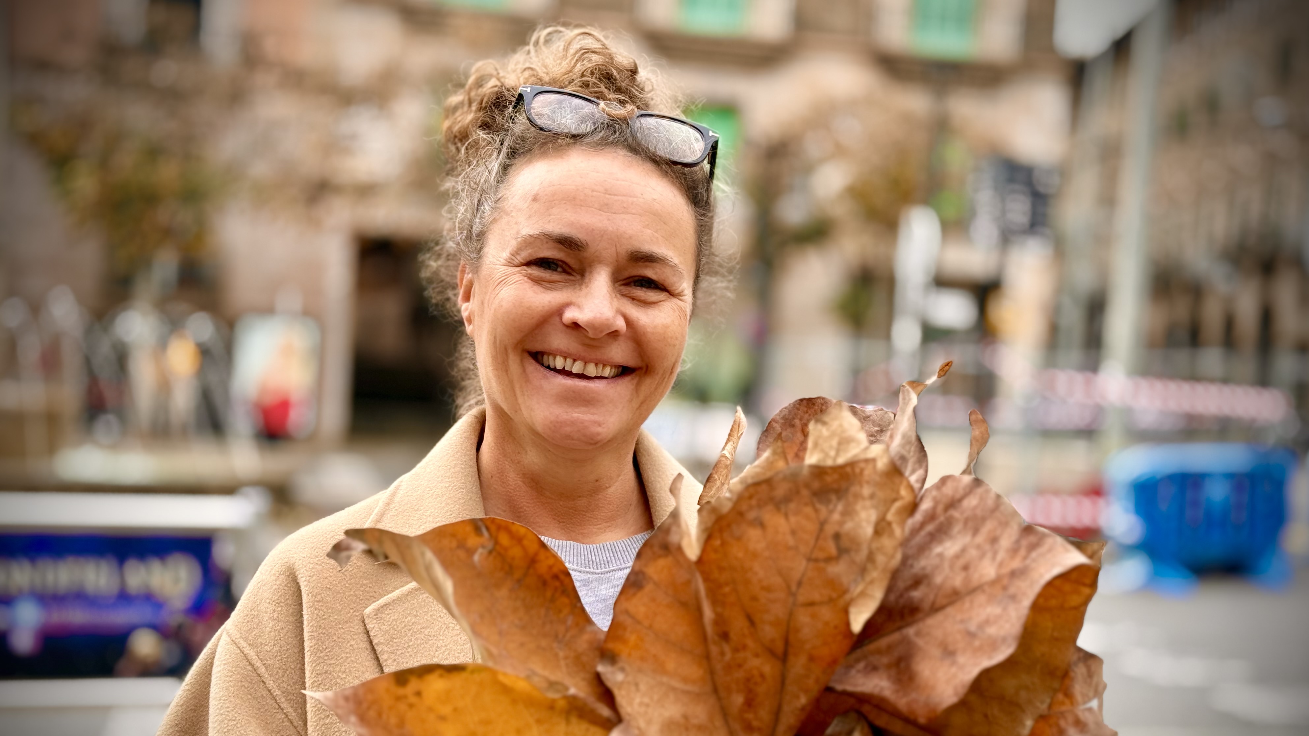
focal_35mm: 53
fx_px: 1840
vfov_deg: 22.5
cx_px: 658
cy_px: 486
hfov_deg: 39.2
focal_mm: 6.76
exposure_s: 1/625
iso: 80
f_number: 1.78
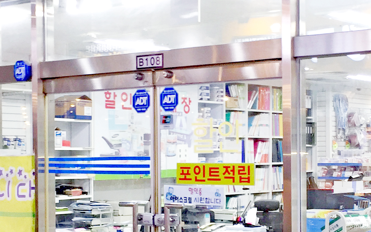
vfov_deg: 15.0
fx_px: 880
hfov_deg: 23.8
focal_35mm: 87
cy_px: 165
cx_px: 213
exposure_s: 1/30
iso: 40
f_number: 2.2
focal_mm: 4.15
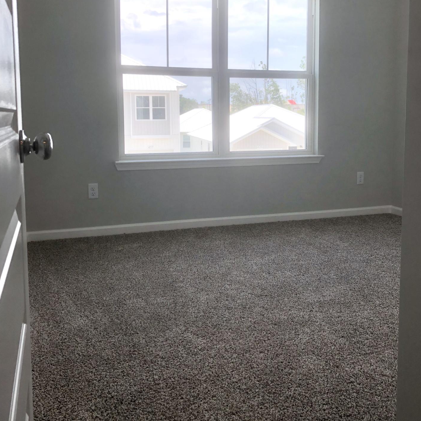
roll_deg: +0.4
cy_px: 162
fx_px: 482
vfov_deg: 46.9
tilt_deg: -4.7
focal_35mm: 35
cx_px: 216
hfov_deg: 47.2
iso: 20
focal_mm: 3.99
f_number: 1.8
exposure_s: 1/457
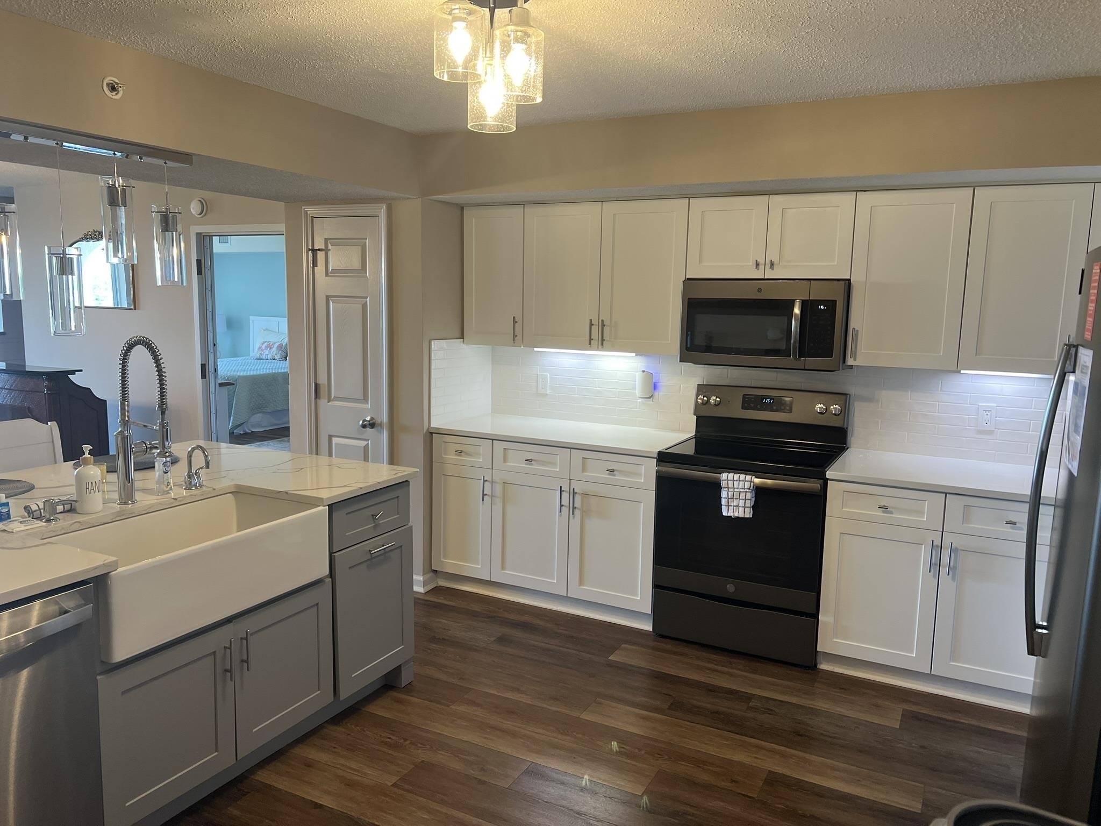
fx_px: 827
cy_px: 413
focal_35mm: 26
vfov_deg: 53.1
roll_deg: -1.6
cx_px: 550
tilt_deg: -8.1
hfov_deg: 67.3
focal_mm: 5.7
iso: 125
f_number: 1.5
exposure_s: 1/120
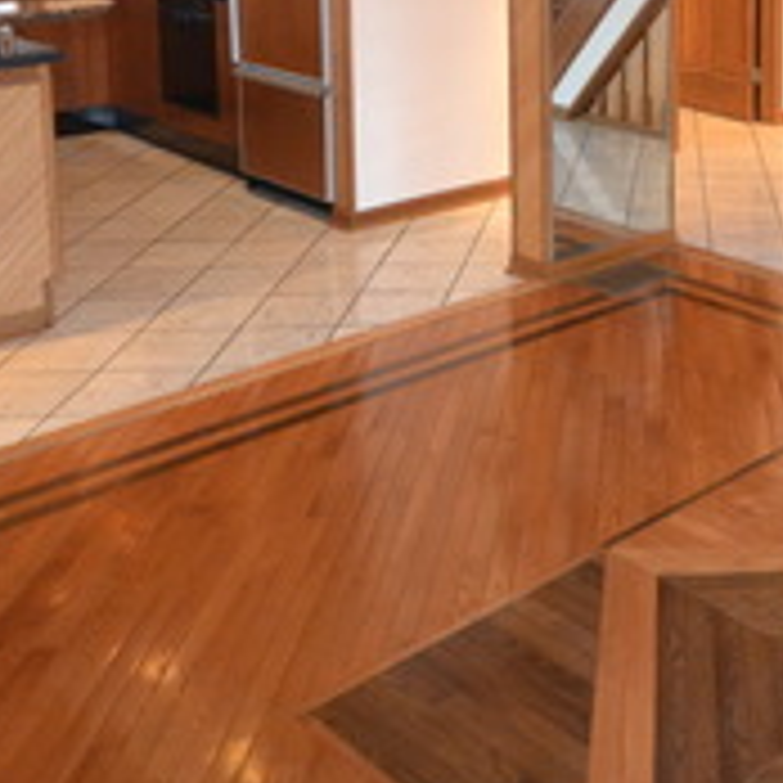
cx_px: 806
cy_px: 2
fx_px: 1203
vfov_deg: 33.1
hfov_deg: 32.7
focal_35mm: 47
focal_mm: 10
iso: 1800
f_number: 4
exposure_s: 1/60
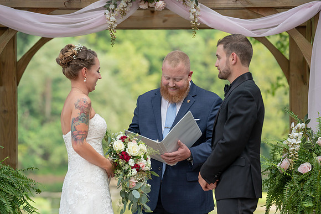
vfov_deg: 8.9
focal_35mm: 154
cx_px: 160
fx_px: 1376
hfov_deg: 13.3
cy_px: 107
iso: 250
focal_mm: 154
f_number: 4
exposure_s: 1/200
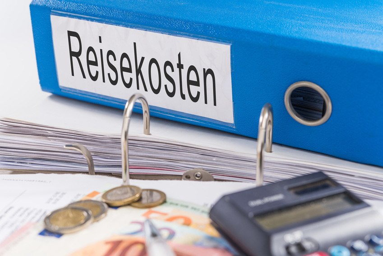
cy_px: 128
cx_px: 192
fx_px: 638
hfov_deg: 33.4
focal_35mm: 60
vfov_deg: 22.6
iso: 100
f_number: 8
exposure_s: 1/160
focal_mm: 60
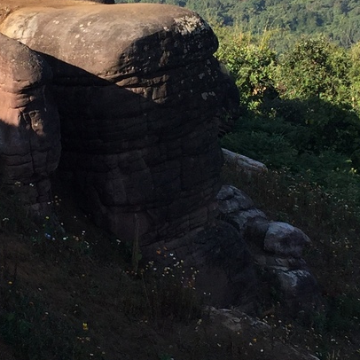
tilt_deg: -12.1
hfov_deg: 17.2
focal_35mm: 101
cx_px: 100
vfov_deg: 17.1
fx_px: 1188
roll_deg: -0.8
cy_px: 97
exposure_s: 1/1236
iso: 32
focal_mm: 4.15
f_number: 2.2
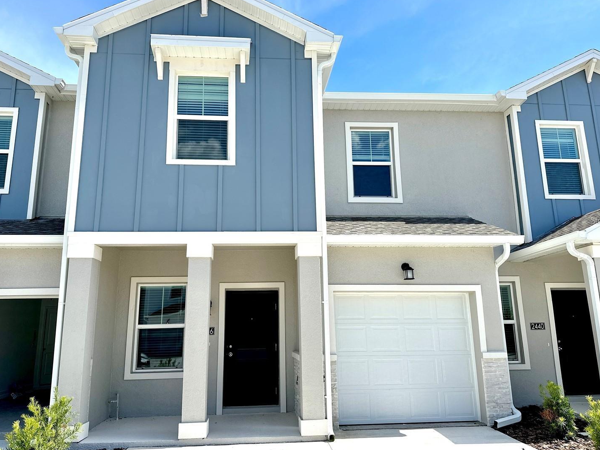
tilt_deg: +12.9
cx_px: 293
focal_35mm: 27
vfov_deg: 51.4
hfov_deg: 65.3
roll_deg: +0.3
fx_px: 468
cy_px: 220
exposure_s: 1/4545
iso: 80
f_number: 1.78
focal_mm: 6.86
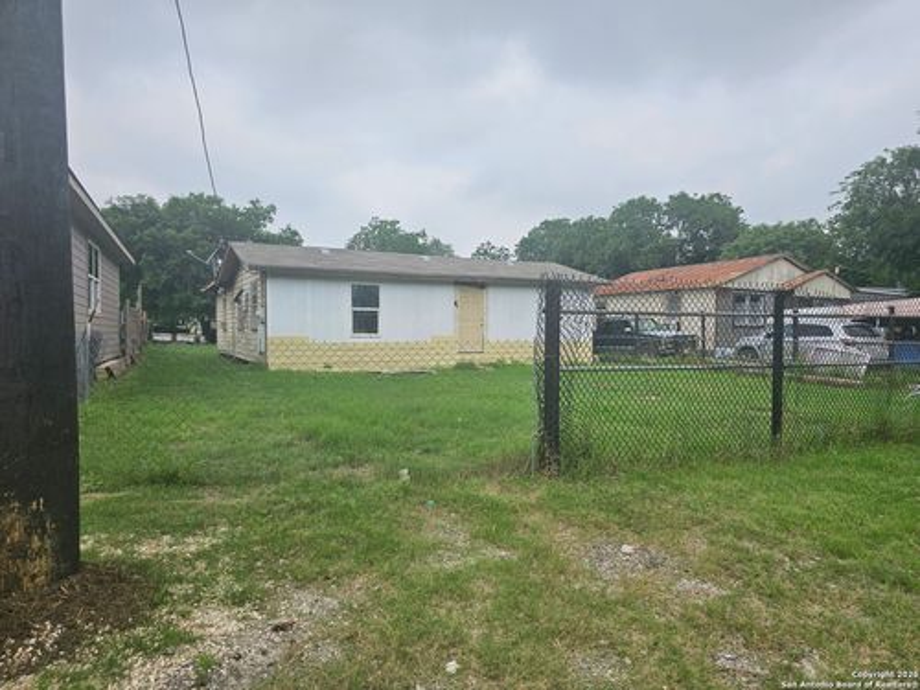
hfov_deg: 73.9
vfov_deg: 58.9
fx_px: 611
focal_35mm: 23
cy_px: 345
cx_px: 460
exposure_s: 1/950
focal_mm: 6.3
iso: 10
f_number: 1.7
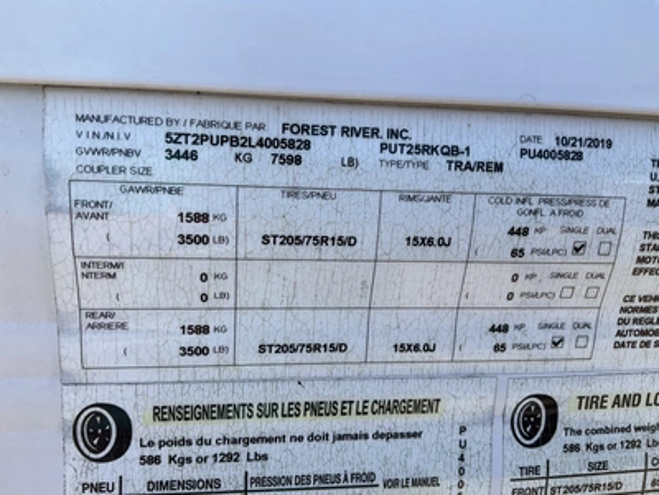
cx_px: 330
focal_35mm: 29
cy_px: 248
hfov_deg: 61.7
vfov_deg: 48.2
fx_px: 552
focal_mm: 3
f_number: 1.8
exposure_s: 1/749
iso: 25
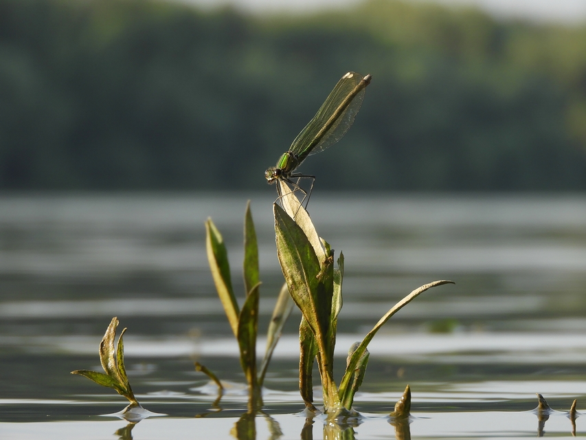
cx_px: 293
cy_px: 220
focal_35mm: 300
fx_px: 5079
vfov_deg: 5.0
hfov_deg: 6.6
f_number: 5.5
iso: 100
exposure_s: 1/200
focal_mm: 53.7
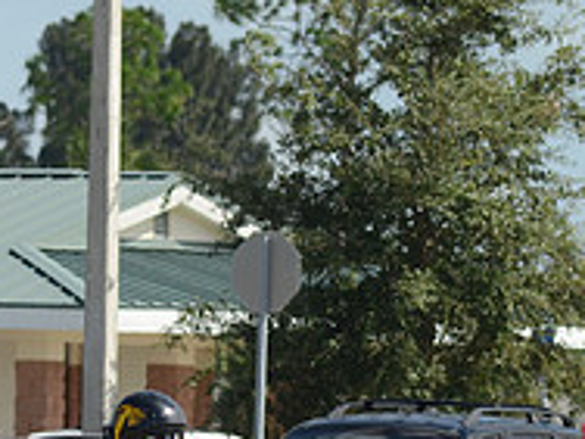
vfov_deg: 1.7
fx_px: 15041
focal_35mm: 890
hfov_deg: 2.2
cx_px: 37
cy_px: 346
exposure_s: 1/1000
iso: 400
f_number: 9
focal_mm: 200
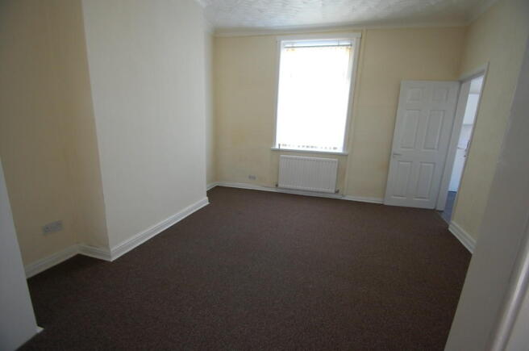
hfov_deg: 100.5
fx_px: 220
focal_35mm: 15
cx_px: 264
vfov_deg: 77.1
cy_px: 176
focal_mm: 10
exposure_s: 1/30
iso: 720
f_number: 3.5
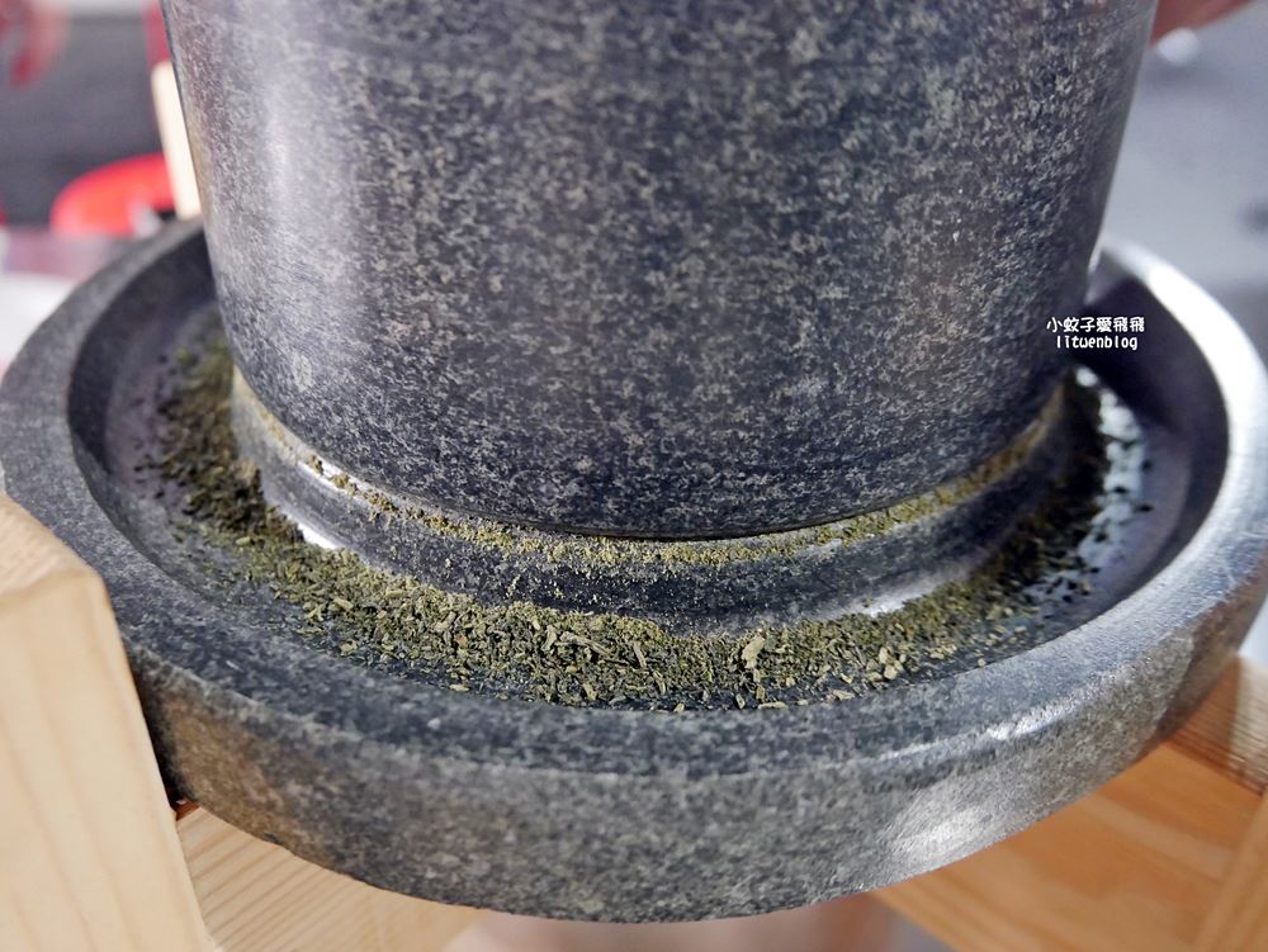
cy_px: 476
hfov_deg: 56.8
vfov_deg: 44.2
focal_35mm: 32
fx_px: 1173
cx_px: 634
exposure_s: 1/60
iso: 2500
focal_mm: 16
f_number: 4
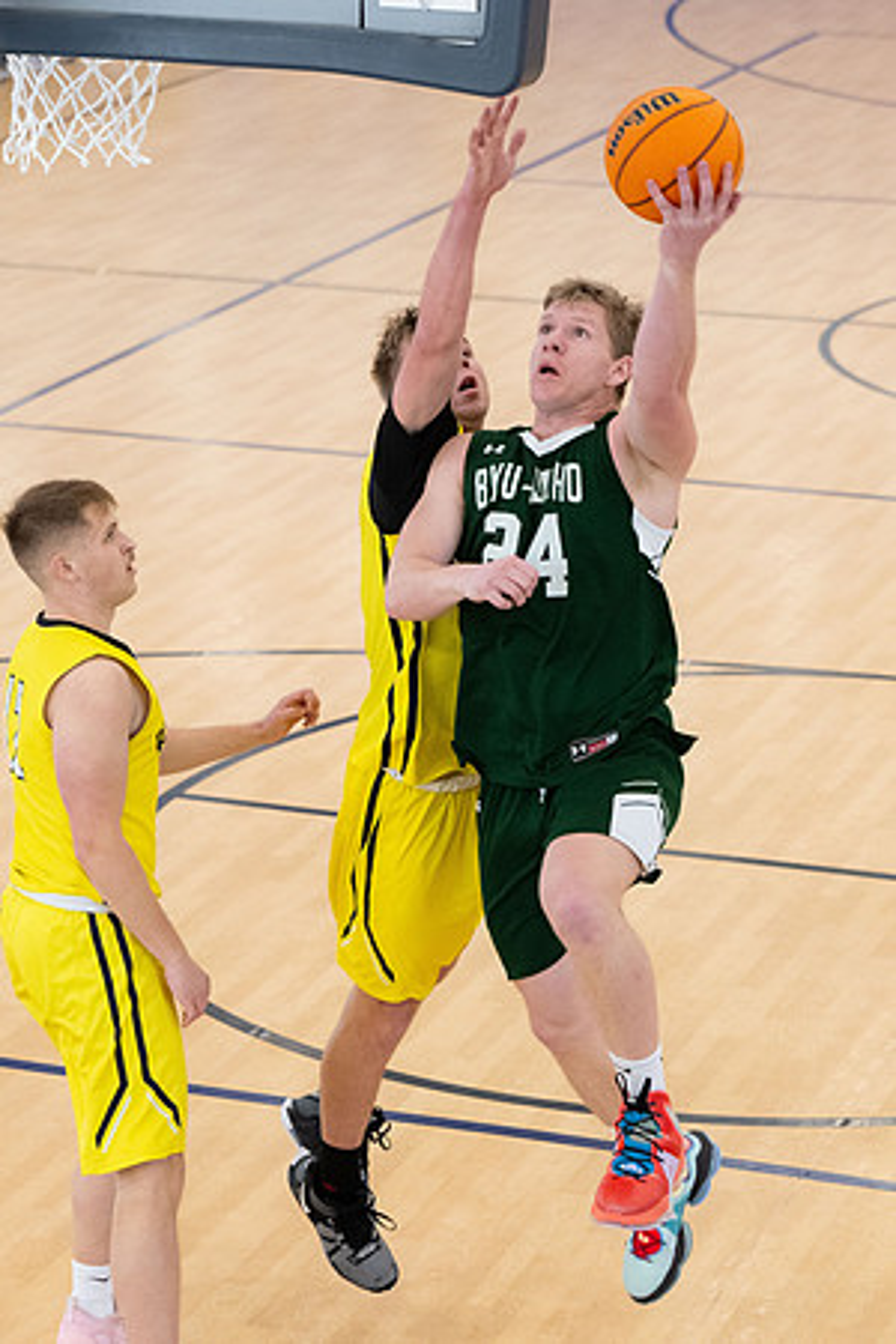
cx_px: 565
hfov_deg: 13.0
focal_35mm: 105
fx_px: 3920
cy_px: 672
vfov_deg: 19.5
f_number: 3.5
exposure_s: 1/640
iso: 4000
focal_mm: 70
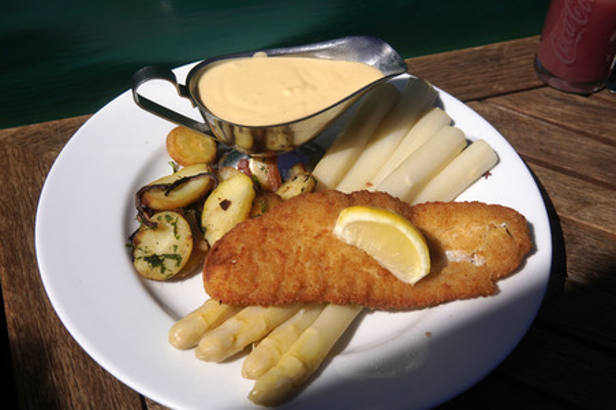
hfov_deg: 43.6
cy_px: 205
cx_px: 308
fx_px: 769
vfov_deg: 29.8
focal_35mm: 45
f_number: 8
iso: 160
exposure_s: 1/1250
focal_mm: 30
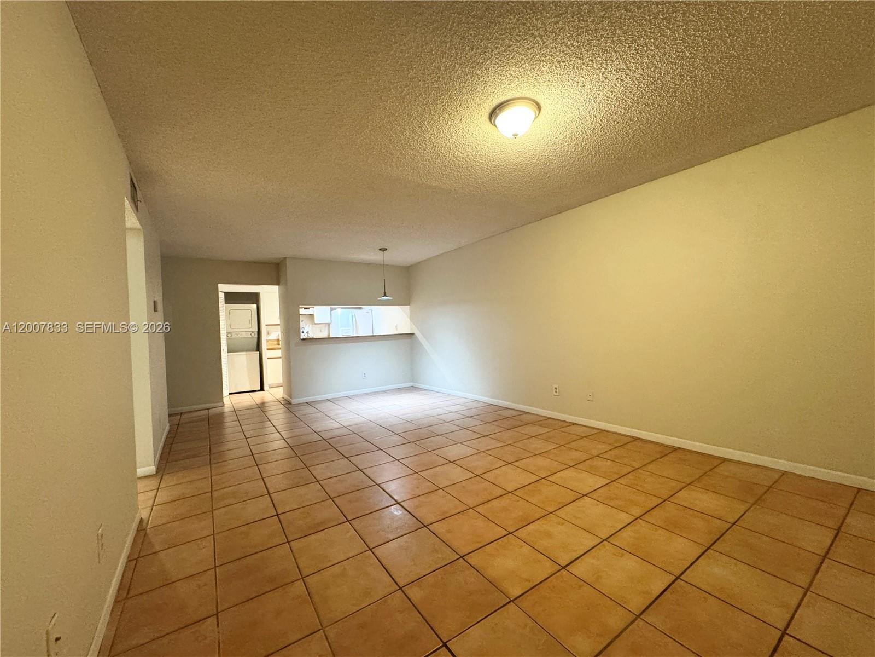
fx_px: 354
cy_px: 328
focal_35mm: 14
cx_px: 438
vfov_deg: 85.7
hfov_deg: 102.1
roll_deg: +2.1
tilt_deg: -0.9
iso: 640
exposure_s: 1/60
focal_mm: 2.22
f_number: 2.2
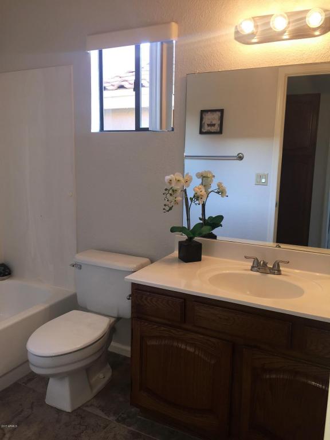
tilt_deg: -9.3
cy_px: 220
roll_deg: -0.9
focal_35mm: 29
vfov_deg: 61.7
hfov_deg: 48.2
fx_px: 369
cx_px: 165
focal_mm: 4.15
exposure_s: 1/31
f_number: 2.2
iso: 32
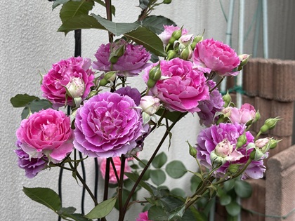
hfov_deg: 36.8
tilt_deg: -12.7
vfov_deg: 28.0
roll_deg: +0.2
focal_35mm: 52
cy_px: 110
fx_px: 443
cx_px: 148
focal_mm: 5.96
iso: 32
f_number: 1.6
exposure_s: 1/394
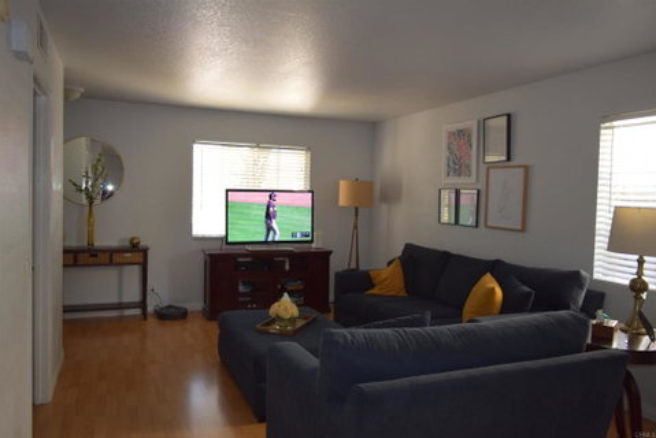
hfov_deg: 67.4
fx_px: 492
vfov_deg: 48.0
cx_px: 328
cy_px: 219
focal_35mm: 27
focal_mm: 18
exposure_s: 1/50
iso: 400
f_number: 3.5
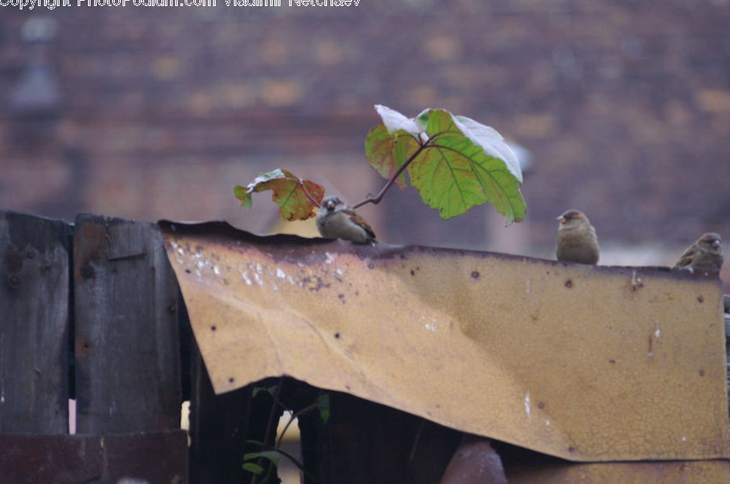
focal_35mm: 319
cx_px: 386
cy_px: 237
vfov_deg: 4.3
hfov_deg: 6.5
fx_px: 6458
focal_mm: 200
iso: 800
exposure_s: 1/250
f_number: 5
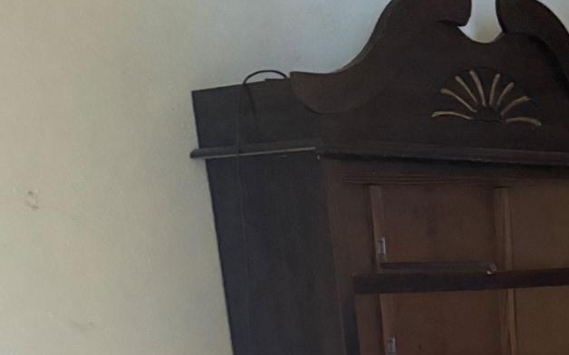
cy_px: 806
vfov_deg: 12.8
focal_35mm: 83
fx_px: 1287
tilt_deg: -22.0
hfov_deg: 23.0
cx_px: 667
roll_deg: +1.1
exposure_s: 1/30
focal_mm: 6.76
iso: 1000
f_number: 1.78
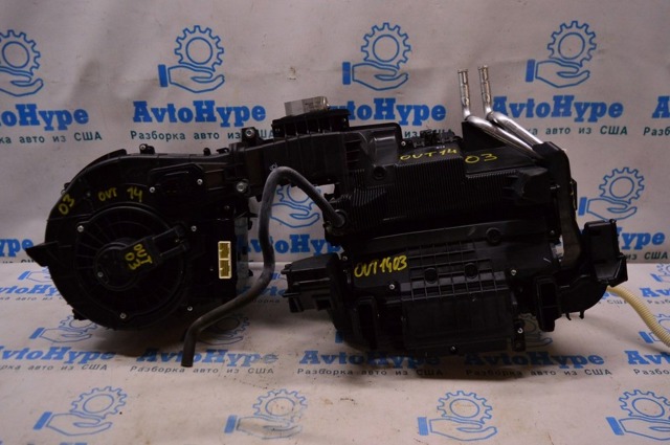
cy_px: 222
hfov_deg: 59.6
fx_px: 586
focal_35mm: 32
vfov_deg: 41.6
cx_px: 335
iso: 1600
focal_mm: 21
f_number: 4
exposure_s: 1/400
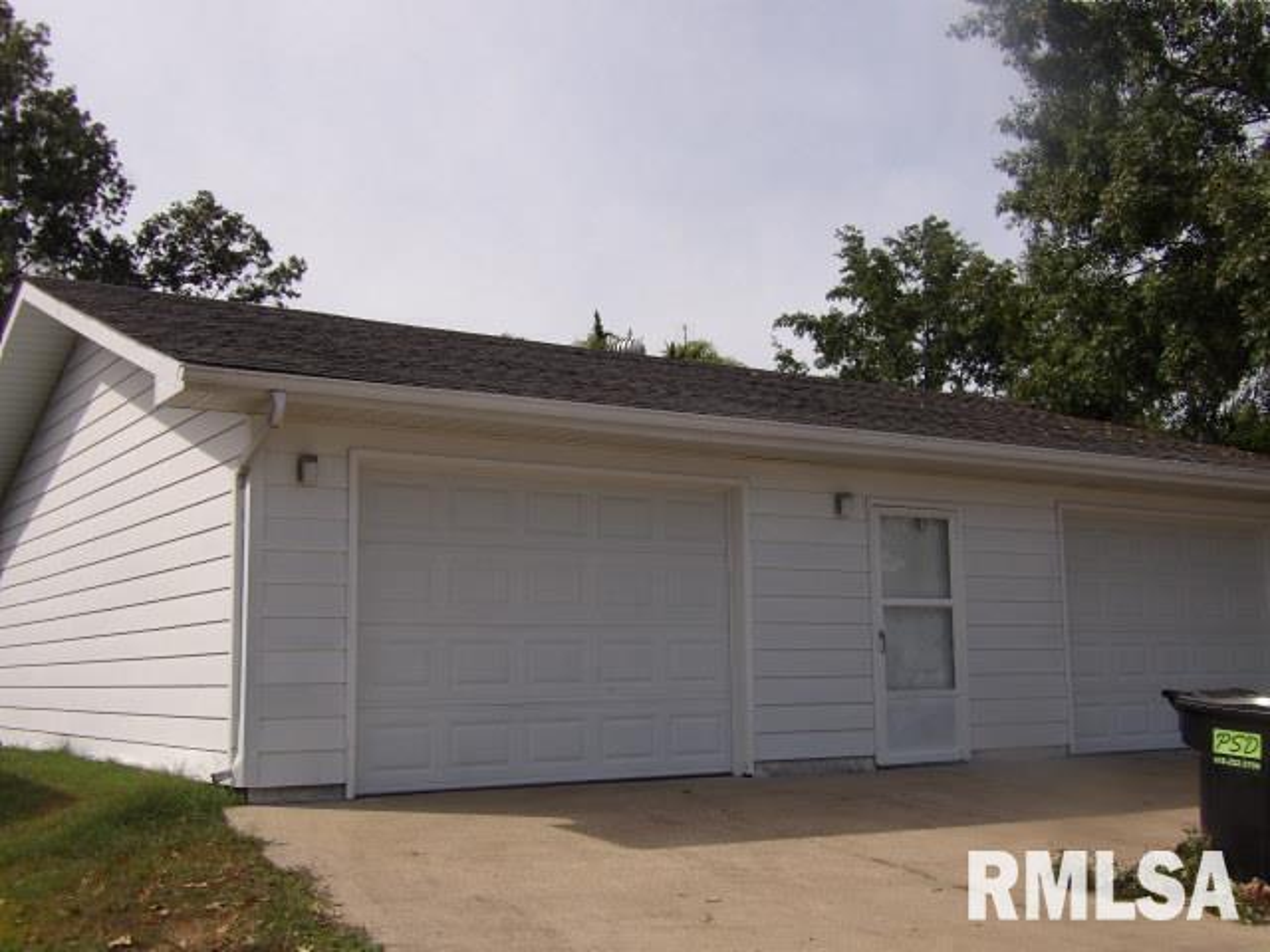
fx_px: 1431
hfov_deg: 47.9
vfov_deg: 36.8
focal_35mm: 39
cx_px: 635
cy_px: 476
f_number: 3.7
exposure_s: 1/952
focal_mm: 7
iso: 100
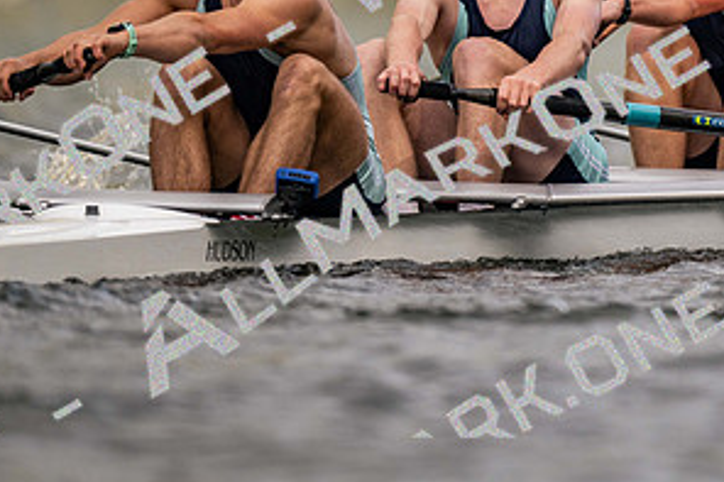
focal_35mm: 1177
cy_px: 20
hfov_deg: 1.8
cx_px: 636
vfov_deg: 1.2
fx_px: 23657
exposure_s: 1/2500
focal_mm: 600
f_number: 4
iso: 250
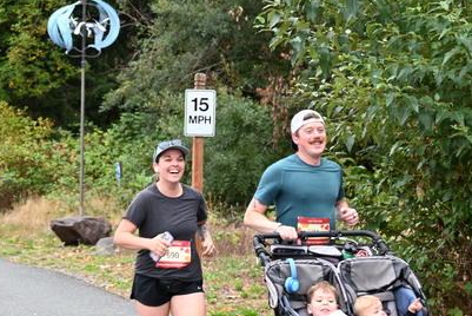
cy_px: 192
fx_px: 1260
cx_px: 314
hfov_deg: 21.1
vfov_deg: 14.3
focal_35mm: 96
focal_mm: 70
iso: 1250
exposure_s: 1/125
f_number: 6
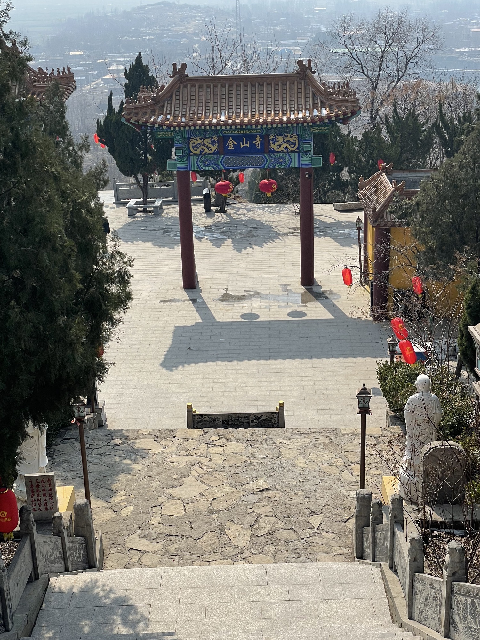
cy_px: 320
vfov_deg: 36.8
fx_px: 961
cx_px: 240
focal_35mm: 52
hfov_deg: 28.0
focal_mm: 6
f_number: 2
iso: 25
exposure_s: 1/2179
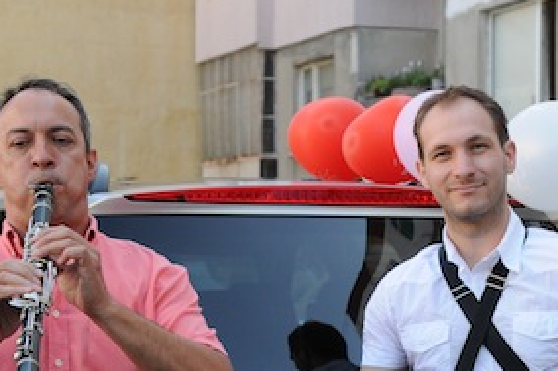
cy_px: 382
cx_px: 452
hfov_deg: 18.3
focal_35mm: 111
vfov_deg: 12.2
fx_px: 1719
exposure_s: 1/500
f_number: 4
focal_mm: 30
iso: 400
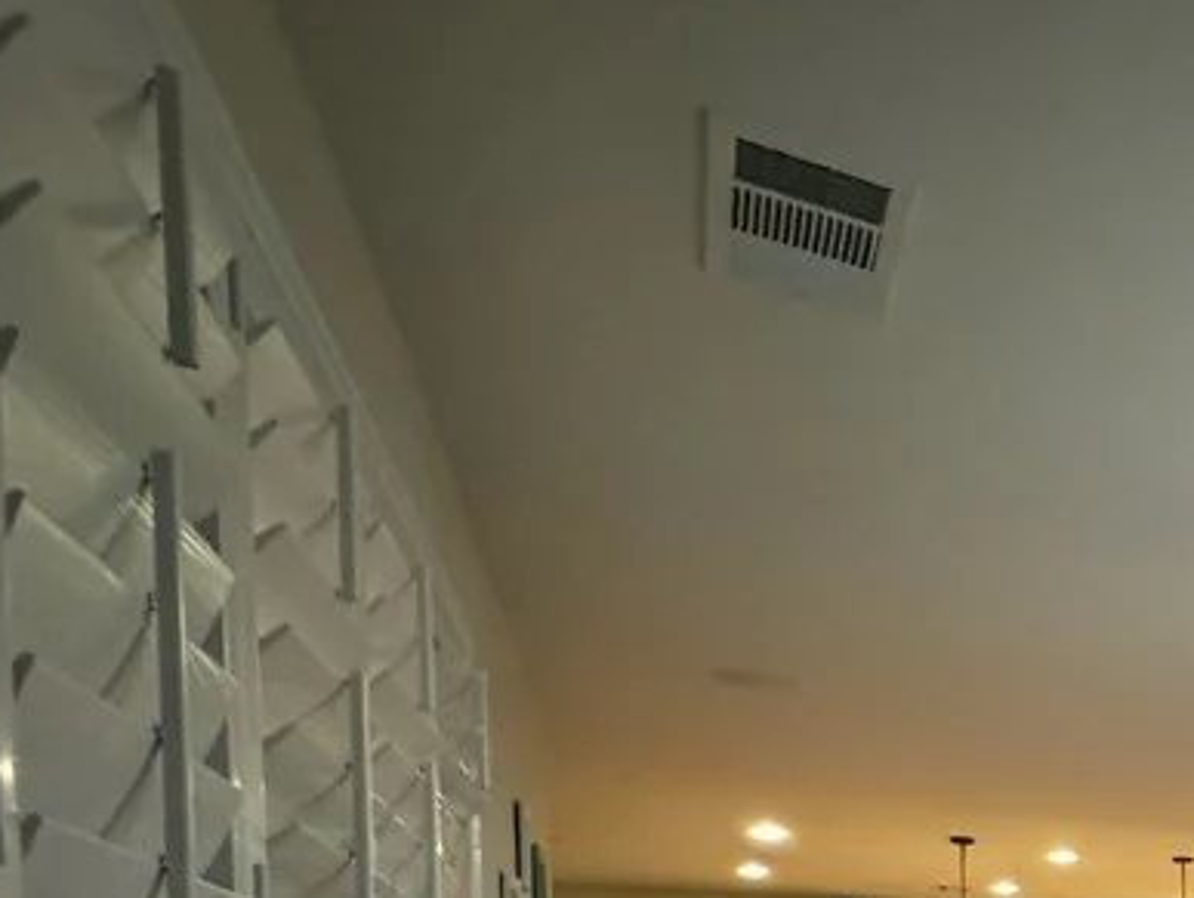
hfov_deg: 35.1
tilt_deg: -2.6
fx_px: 1277
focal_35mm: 37
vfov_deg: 31.5
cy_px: 1111
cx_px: 1543
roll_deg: +0.6
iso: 1000
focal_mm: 2.22
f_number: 2.2
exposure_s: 1/40
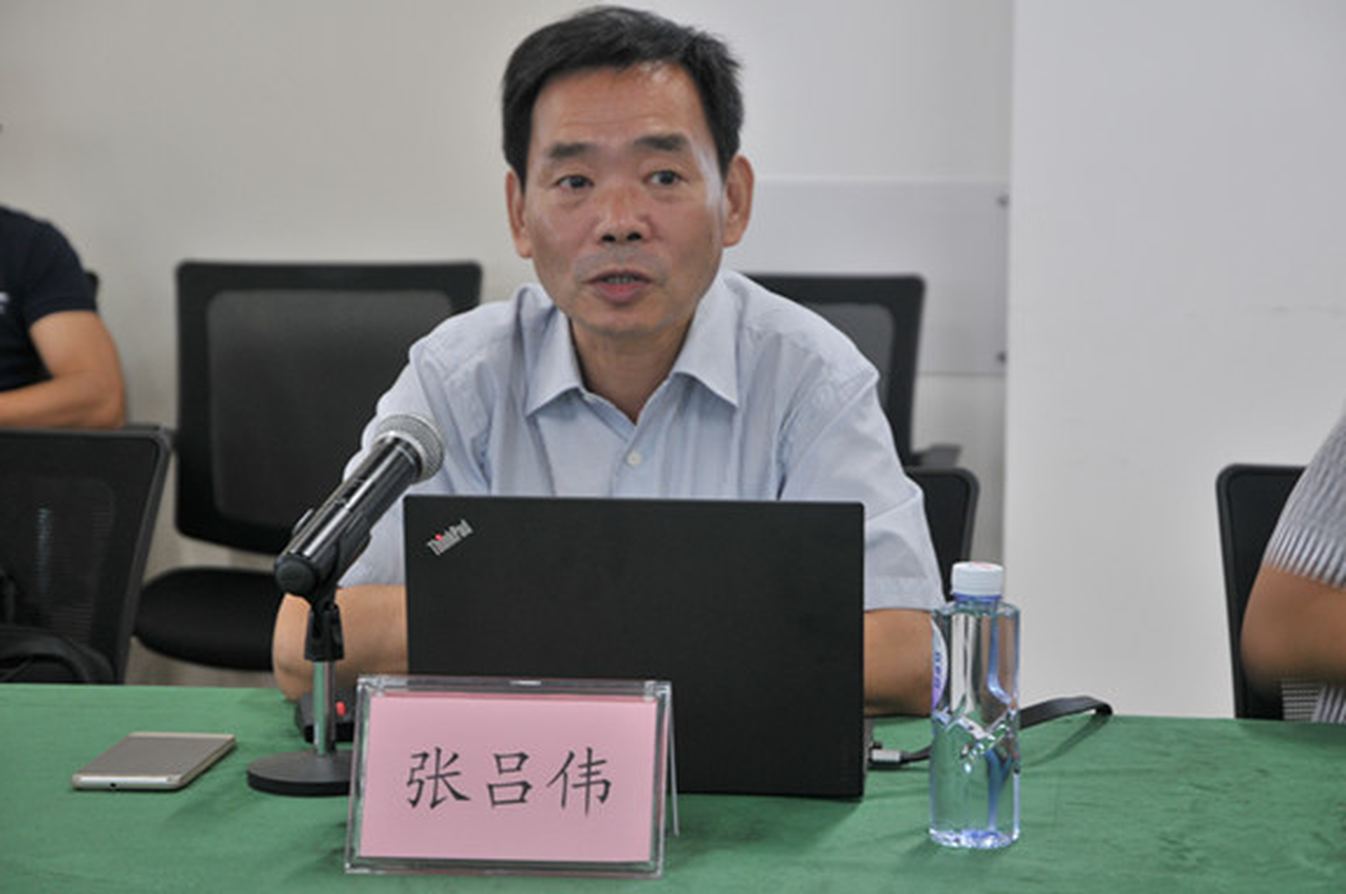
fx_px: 3623
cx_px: 681
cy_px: 442
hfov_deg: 21.0
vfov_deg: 14.1
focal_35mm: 97
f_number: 5.3
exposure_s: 1/13
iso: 250
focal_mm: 62
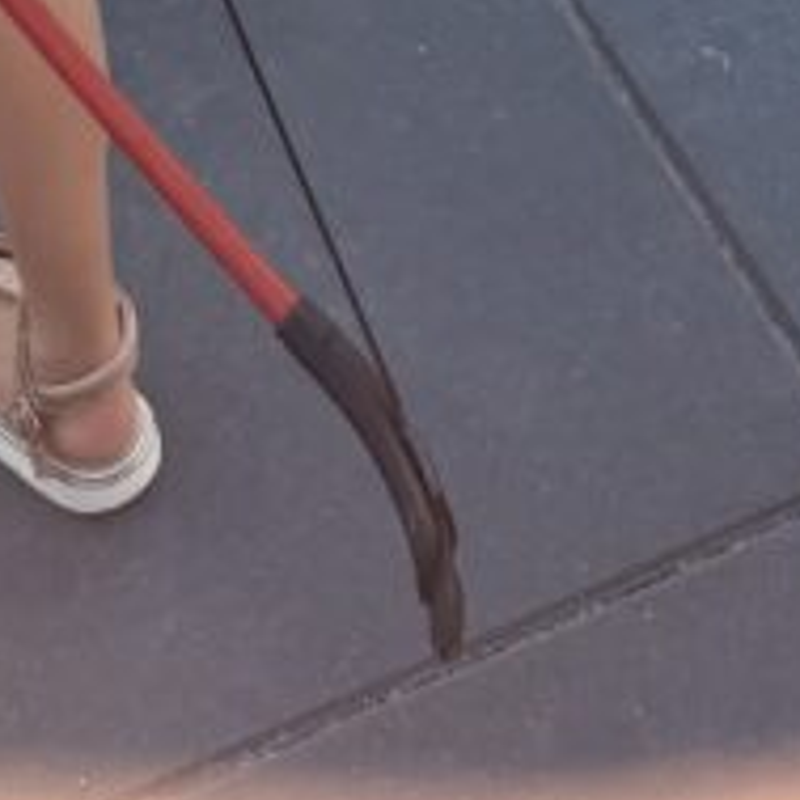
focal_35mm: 115
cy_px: -1304
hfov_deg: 15.1
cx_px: 588
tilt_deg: -20.5
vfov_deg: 11.5
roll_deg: -4.5
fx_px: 3007
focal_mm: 6.76
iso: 100
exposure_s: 1/2445
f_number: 1.78
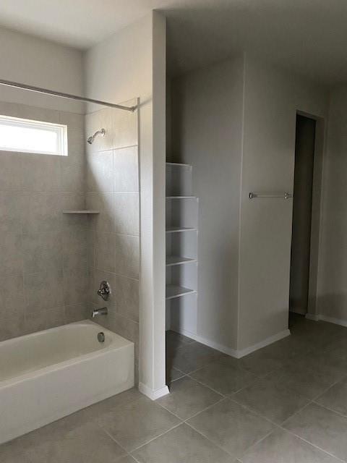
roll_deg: +0.5
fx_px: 348
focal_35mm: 26
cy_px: 232
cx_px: 174
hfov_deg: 53.1
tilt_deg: -6.8
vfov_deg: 67.3
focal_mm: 4.25
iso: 640
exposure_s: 1/32
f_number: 1.8
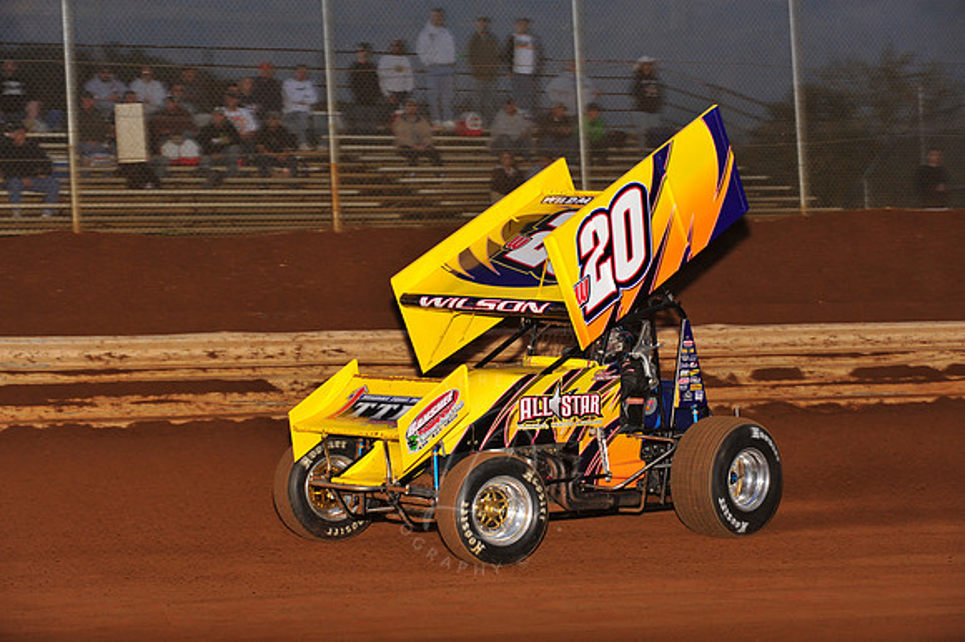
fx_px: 2813
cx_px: 482
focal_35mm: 105
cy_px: 321
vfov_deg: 13.0
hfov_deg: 19.5
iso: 800
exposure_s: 1/320
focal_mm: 105
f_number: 6.3
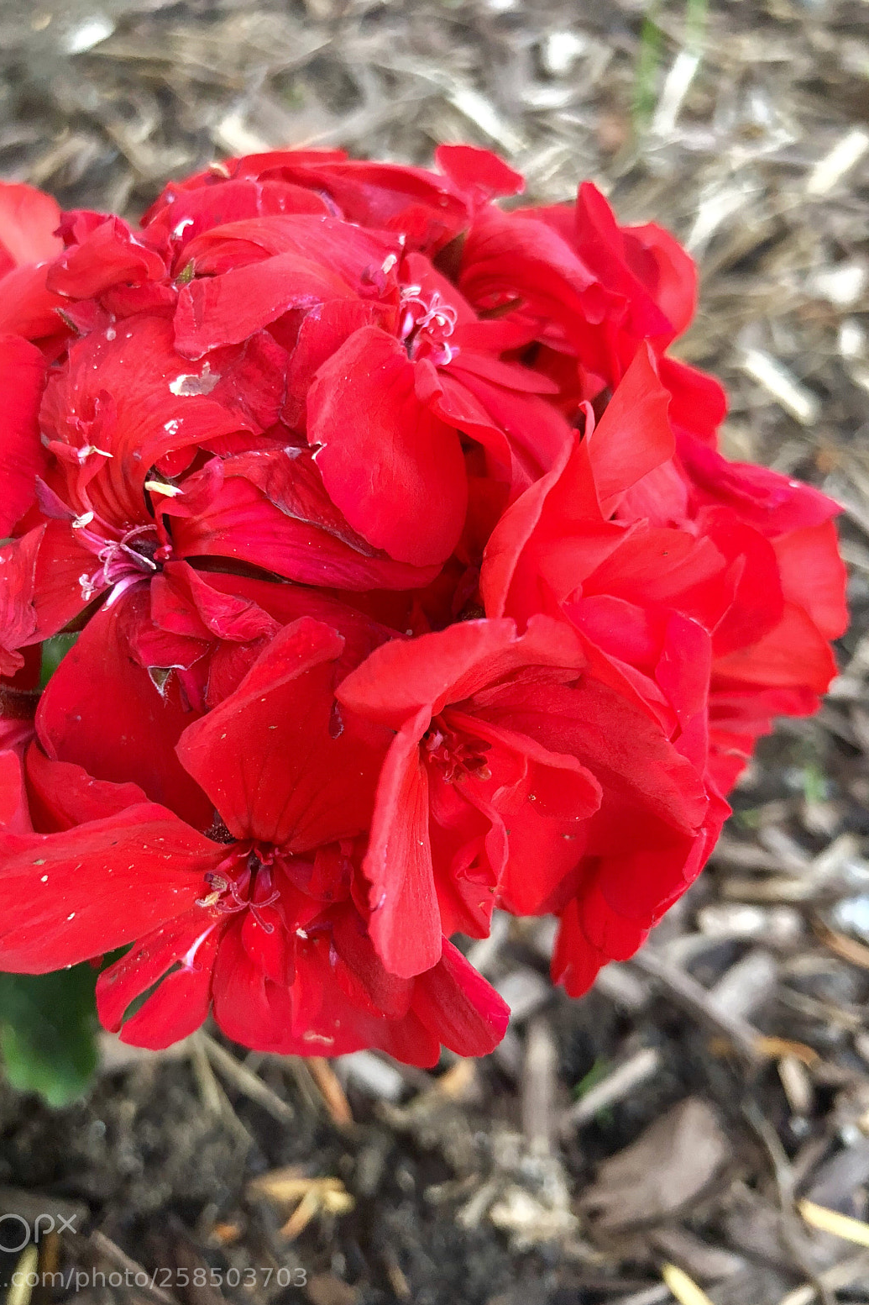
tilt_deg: -51.2
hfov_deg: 43.5
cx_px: 372
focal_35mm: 30
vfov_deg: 61.9
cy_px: 671
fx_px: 1086
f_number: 1.8
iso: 100
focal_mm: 3.99
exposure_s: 1/13
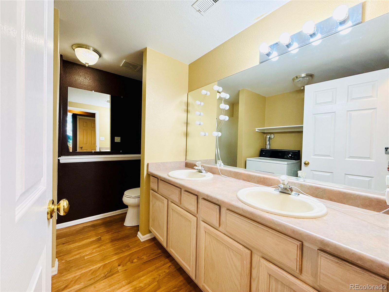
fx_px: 157
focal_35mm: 14
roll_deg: -2.6
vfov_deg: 85.7
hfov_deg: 102.1
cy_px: 146
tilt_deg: -1.3
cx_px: 194
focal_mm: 2.22
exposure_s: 1/120
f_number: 2.2
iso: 250
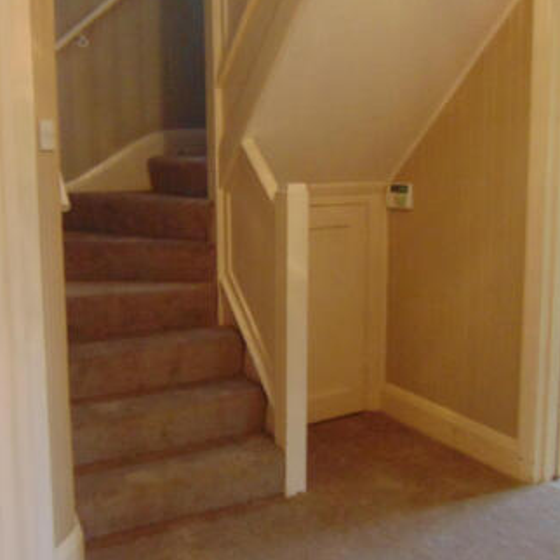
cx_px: 253
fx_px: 732
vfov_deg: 41.8
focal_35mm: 40
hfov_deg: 41.8
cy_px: 260
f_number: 3
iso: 400
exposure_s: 1/25
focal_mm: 4.5
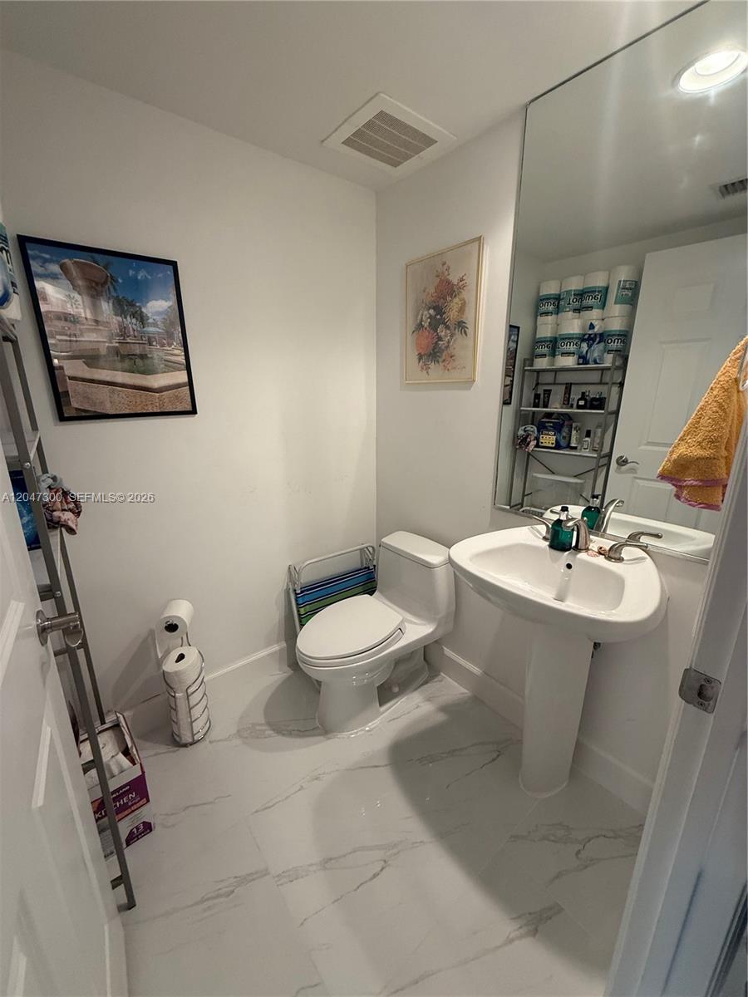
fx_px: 403
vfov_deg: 102.1
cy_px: 498
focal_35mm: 14
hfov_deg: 85.7
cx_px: 374
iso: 250
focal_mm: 2.22
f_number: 2.2
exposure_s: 1/60
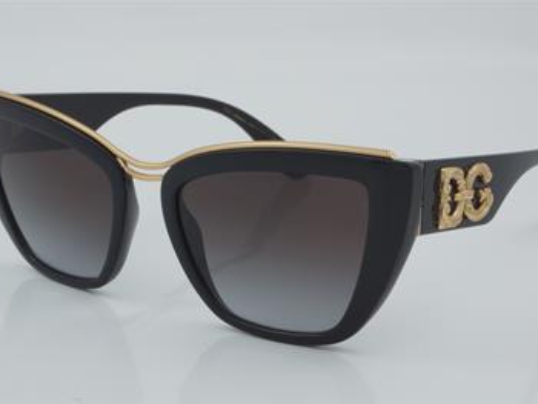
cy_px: 203
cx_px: 271
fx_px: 1408
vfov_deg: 16.3
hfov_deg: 21.6
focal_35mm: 91
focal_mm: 55
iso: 100
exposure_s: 1/4
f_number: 32
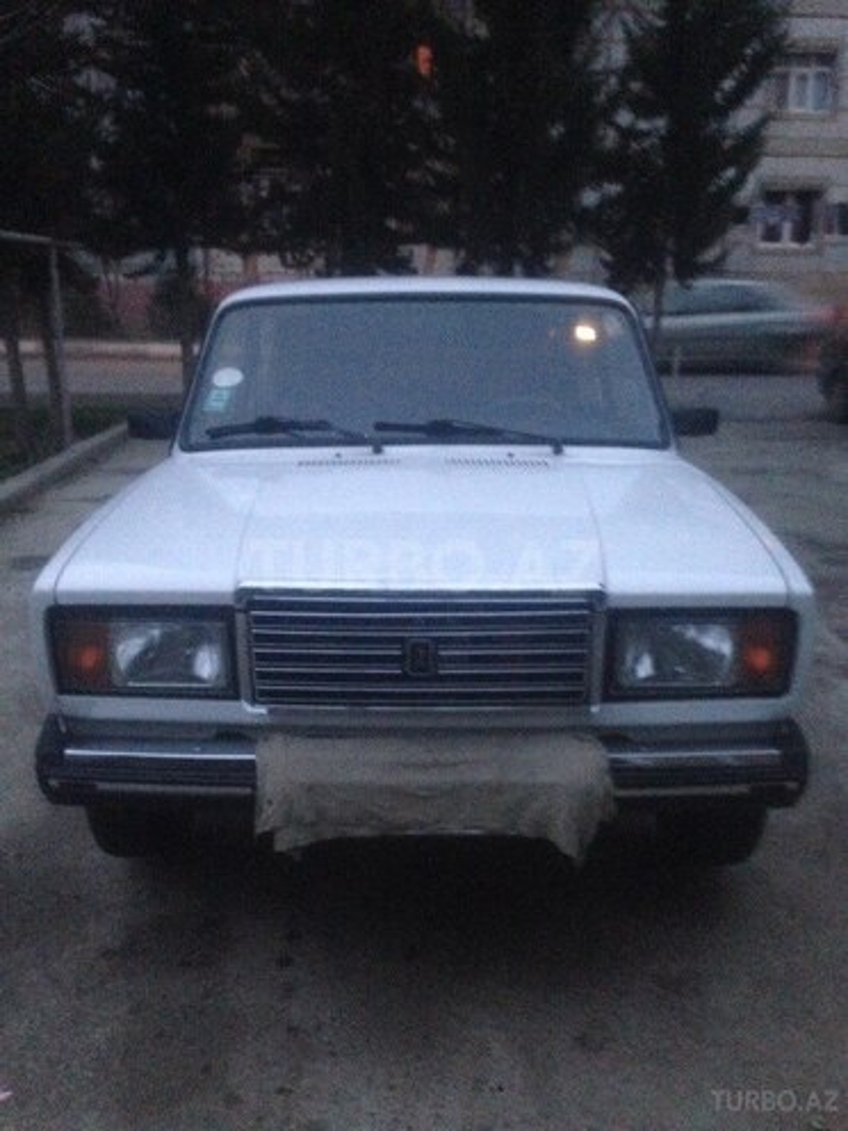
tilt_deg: -10.3
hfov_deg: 42.9
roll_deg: -2.9
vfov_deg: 55.4
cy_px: 566
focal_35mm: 33
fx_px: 1078
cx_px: 424
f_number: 2.4
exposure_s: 1/15
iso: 640
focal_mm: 4.12
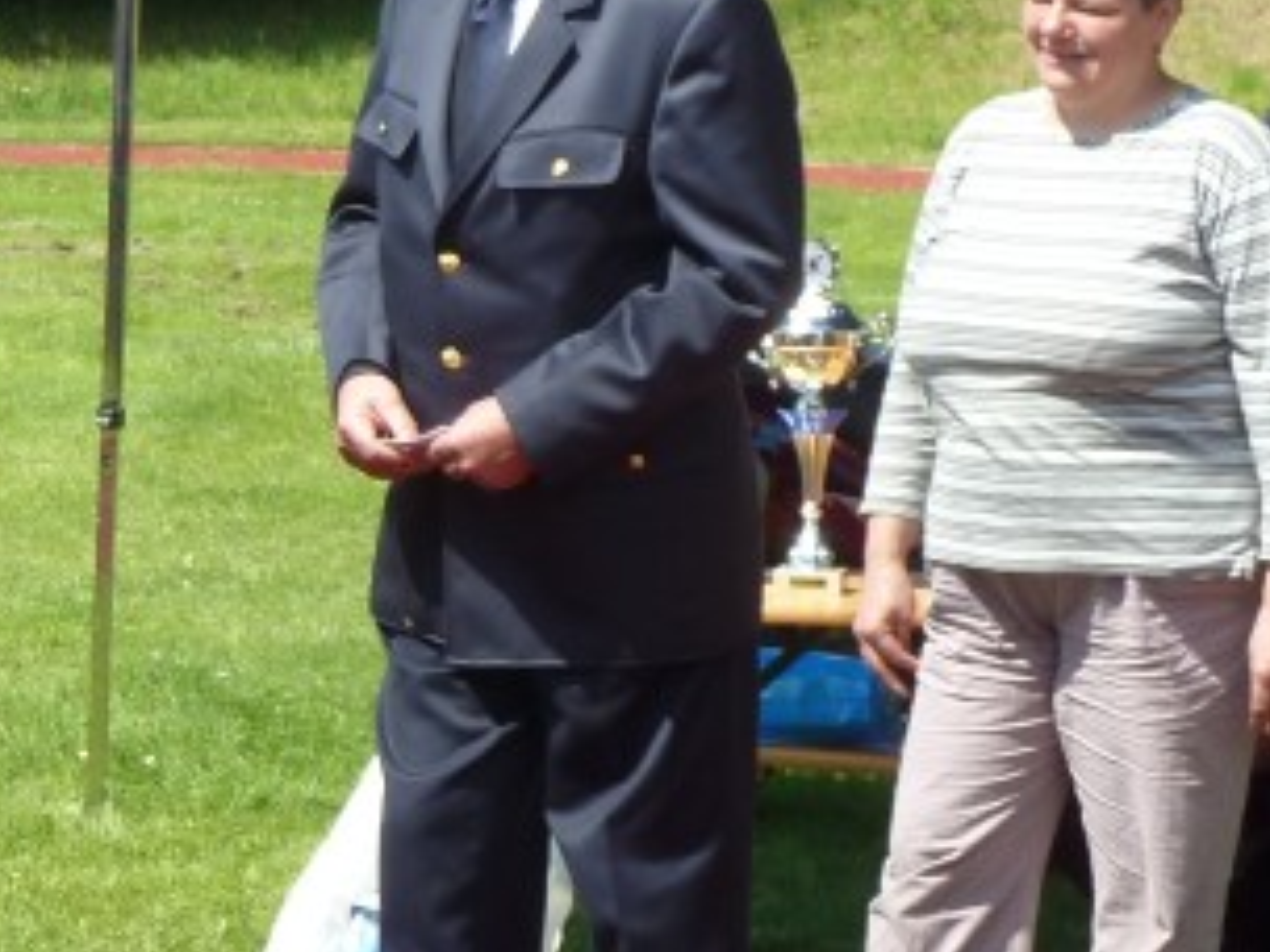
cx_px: -652
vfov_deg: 7.5
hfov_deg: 9.6
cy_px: 355
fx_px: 7301
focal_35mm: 199
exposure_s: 1/320
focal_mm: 9.7
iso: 80
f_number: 3.9
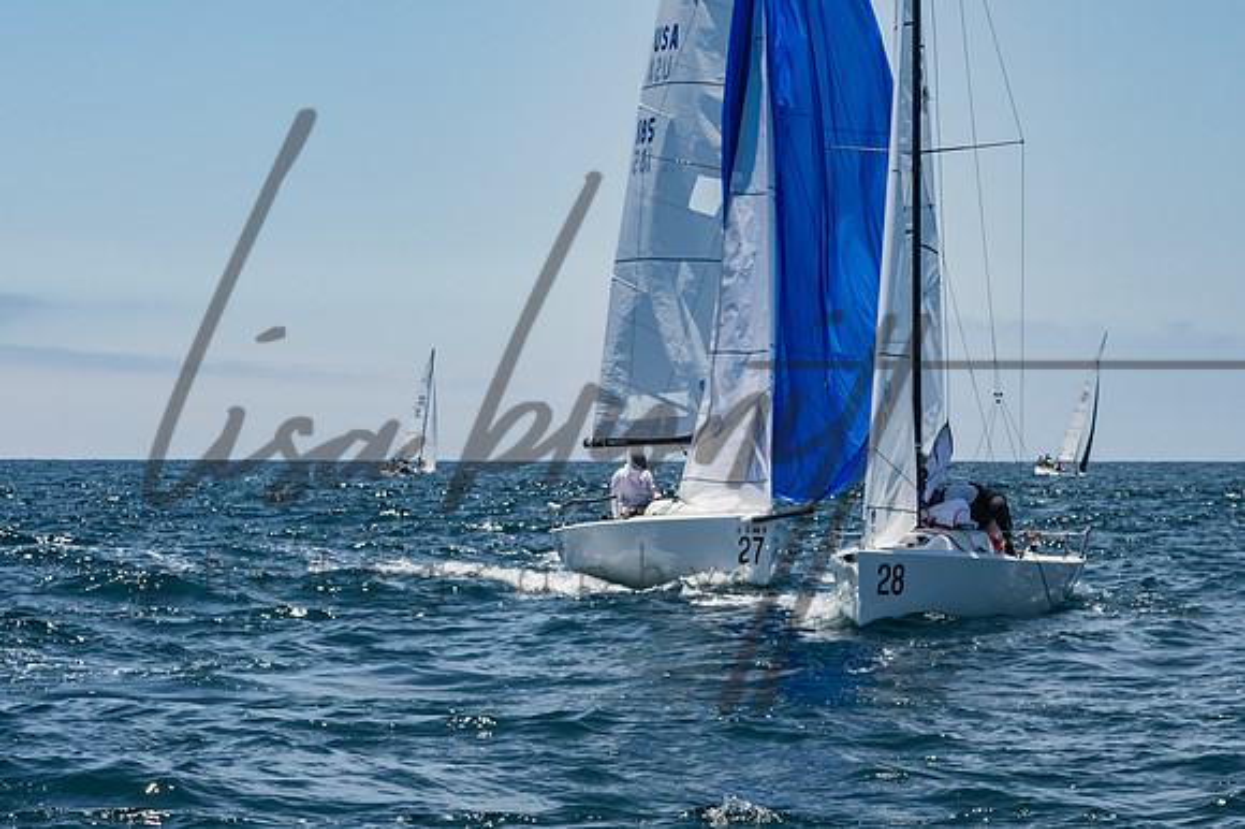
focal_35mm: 165
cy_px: 414
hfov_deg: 12.5
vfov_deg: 8.3
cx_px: 622
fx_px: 5703
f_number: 14
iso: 640
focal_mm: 110
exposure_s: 1/1250
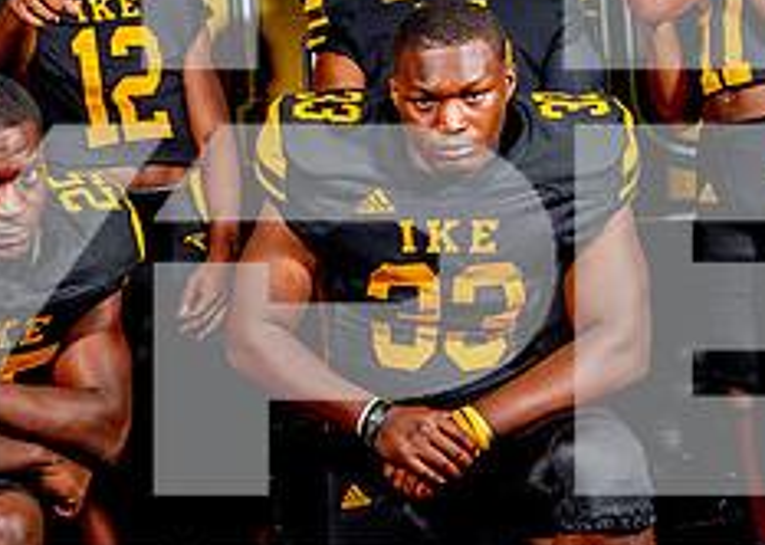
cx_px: 76
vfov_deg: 21.5
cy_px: 330
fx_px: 1433
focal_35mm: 66
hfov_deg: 28.7
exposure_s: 1/125
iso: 100
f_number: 8
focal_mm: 24
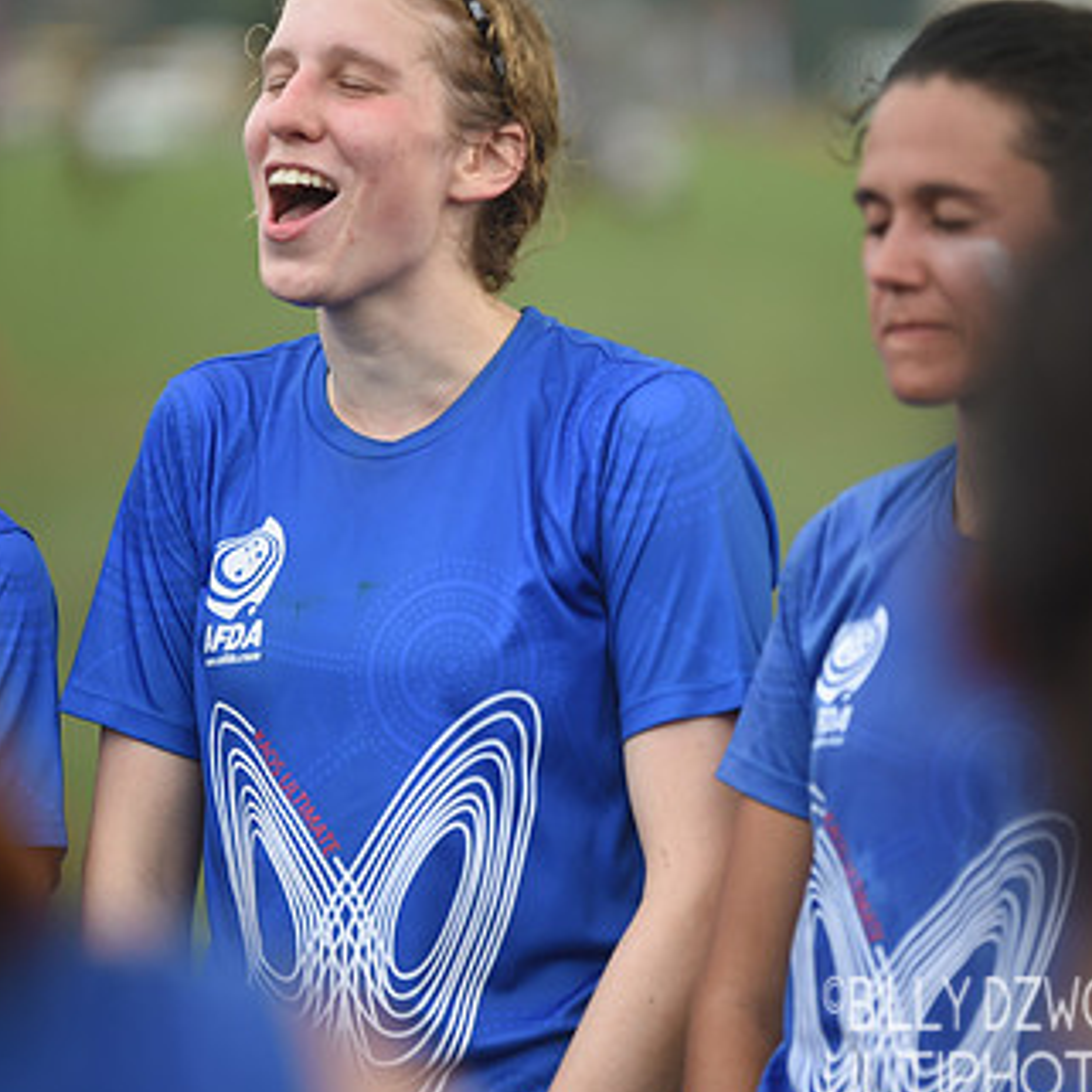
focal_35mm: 307
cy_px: 488
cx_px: 606
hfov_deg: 5.7
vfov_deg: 5.7
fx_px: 10957
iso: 200
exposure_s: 1/500
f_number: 2.8
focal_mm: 200
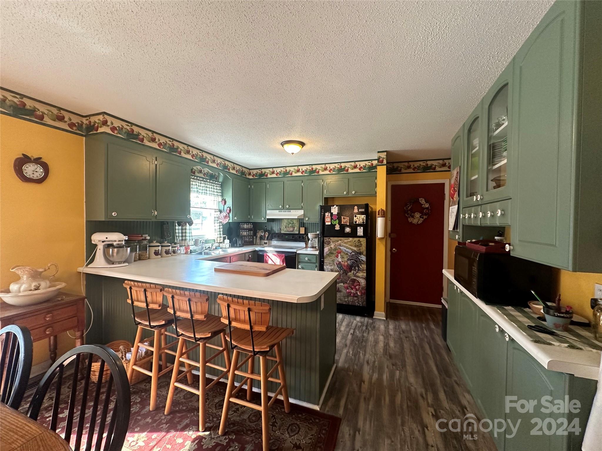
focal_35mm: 14
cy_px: 226
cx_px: 301
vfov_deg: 85.7
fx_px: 243
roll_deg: -0.8
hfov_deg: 102.1
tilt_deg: -1.0
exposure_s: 1/120
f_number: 2.2
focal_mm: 2.22
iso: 250
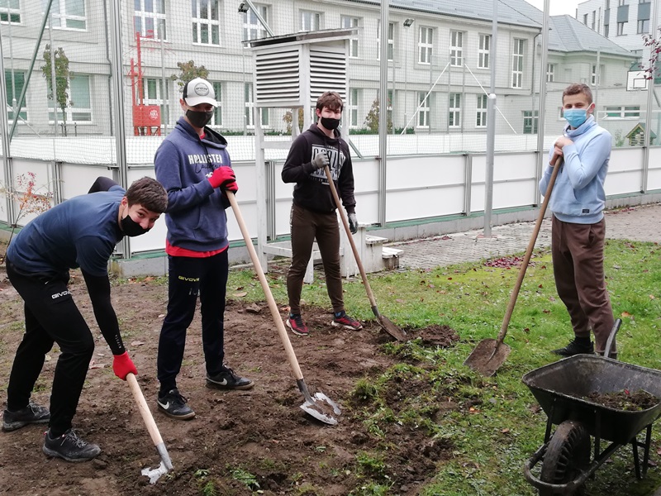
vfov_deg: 36.8
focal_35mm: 39
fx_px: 745
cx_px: 330
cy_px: 248
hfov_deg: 47.9
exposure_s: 1/50
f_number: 2.2
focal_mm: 3.81
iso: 64
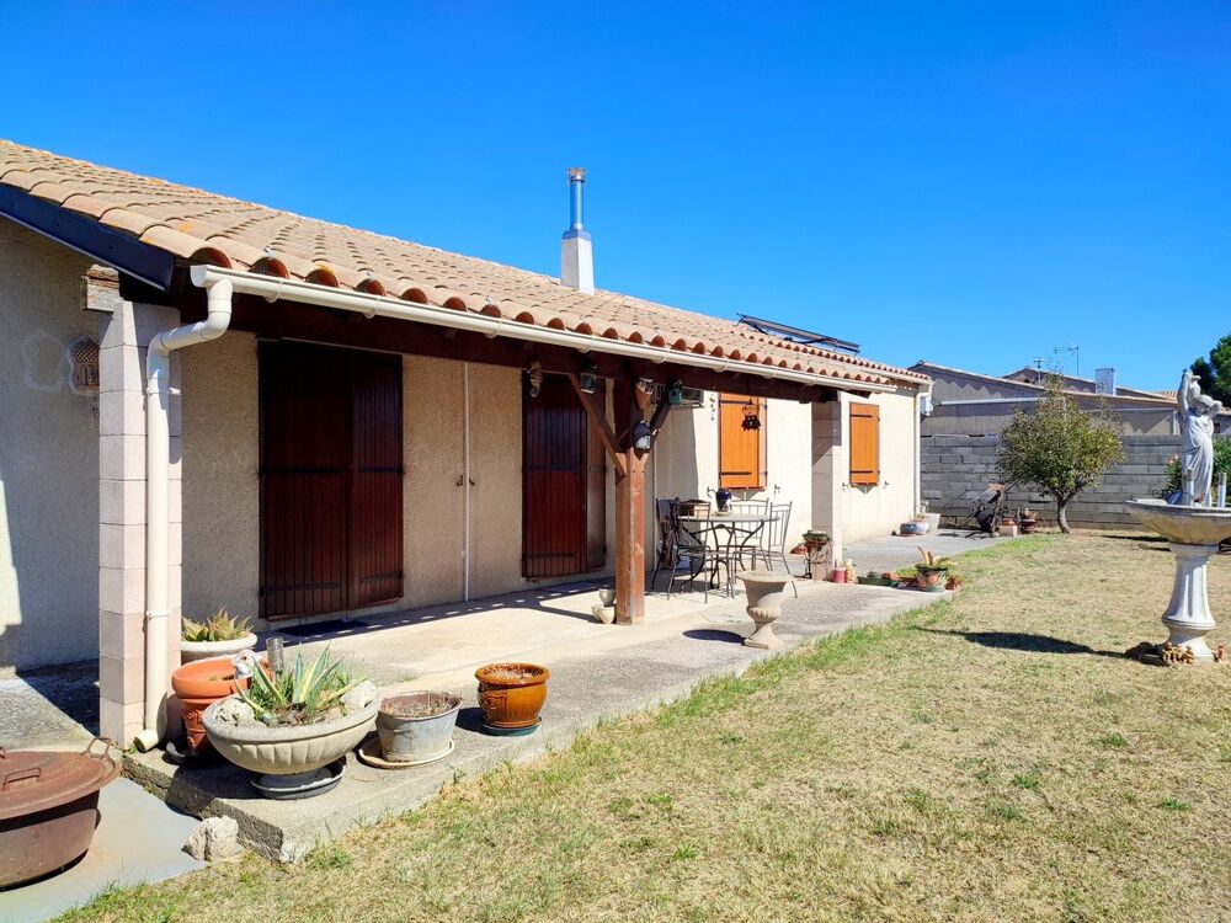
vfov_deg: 54.9
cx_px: 616
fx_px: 889
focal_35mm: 25
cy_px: 462
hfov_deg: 69.4
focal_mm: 6.04
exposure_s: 1/732
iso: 50
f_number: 1.9
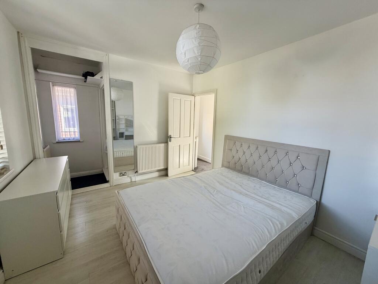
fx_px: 153
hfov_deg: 102.1
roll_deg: -1.9
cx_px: 189
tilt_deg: -8.6
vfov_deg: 85.7
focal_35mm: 14
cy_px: 142
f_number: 2.2
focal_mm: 2.22
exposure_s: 1/121
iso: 160
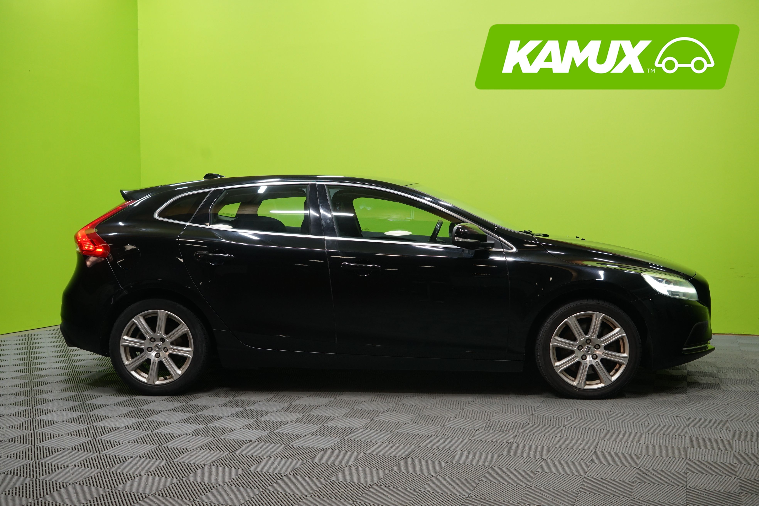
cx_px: 380
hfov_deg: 51.9
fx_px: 780
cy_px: 253
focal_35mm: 37
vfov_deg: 35.9
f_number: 5.6
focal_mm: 37
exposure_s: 1/20
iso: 800
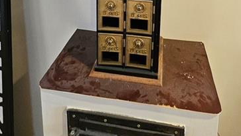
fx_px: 192
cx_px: 137
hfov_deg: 64.0
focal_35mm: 30
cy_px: -65
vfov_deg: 27.5
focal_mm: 2.2
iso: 400
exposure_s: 1/40
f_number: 2.2
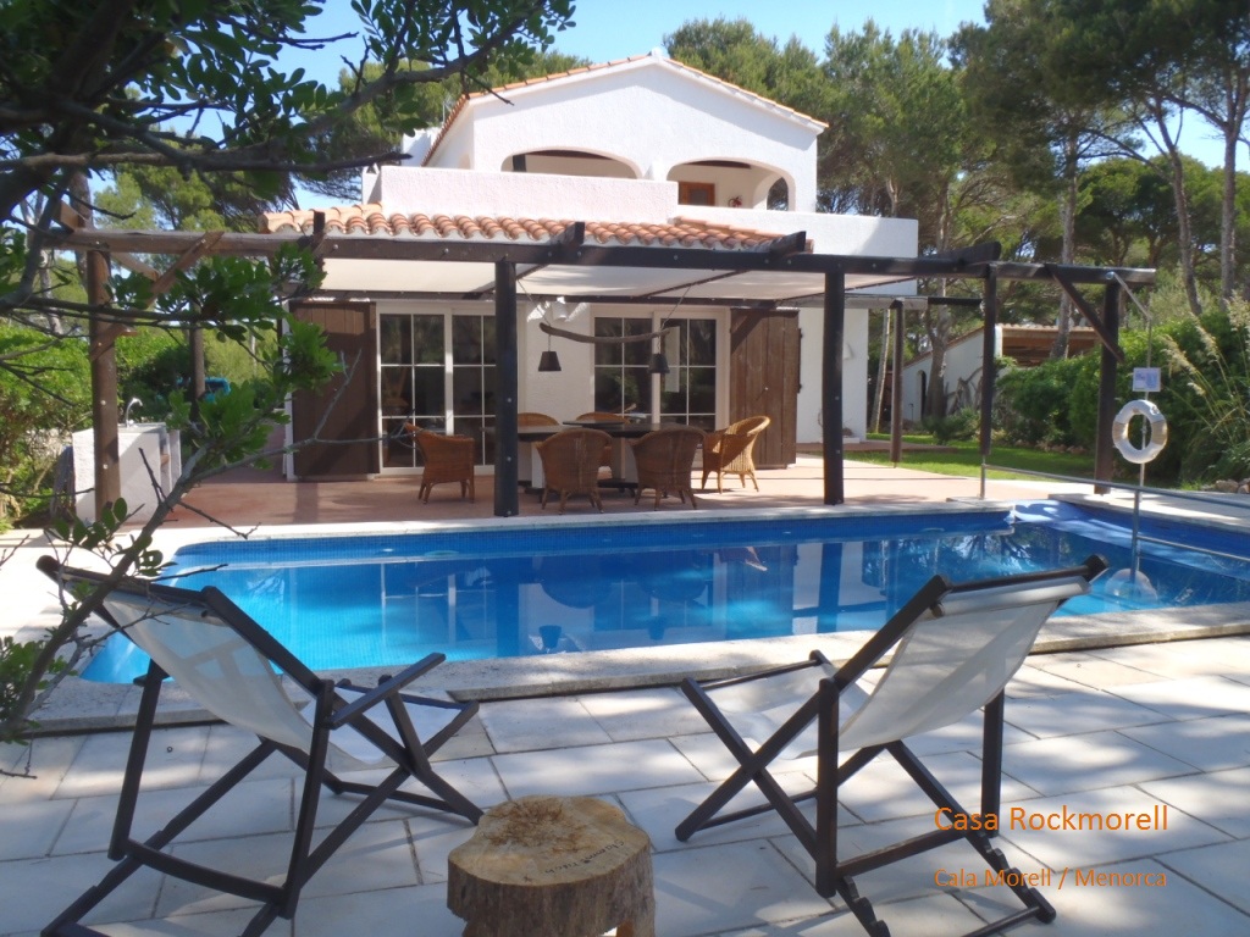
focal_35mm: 28
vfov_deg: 49.7
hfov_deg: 63.4
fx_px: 1011
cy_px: 468
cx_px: 625
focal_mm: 5
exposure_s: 1/320
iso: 80
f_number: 3.9
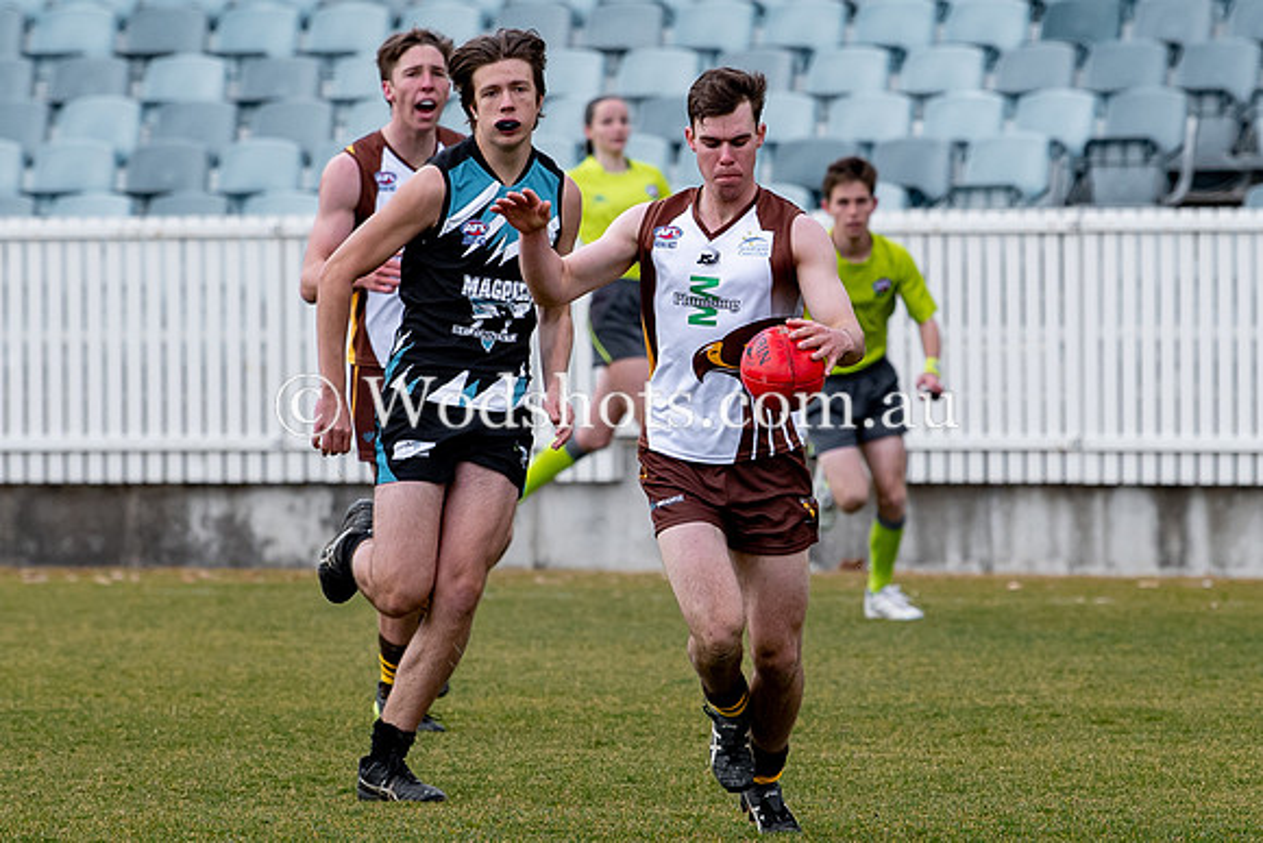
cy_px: 426
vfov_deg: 1.9
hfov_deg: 2.9
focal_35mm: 713
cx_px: 734
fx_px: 25014
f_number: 4
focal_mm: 185
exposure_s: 1/1000
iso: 200
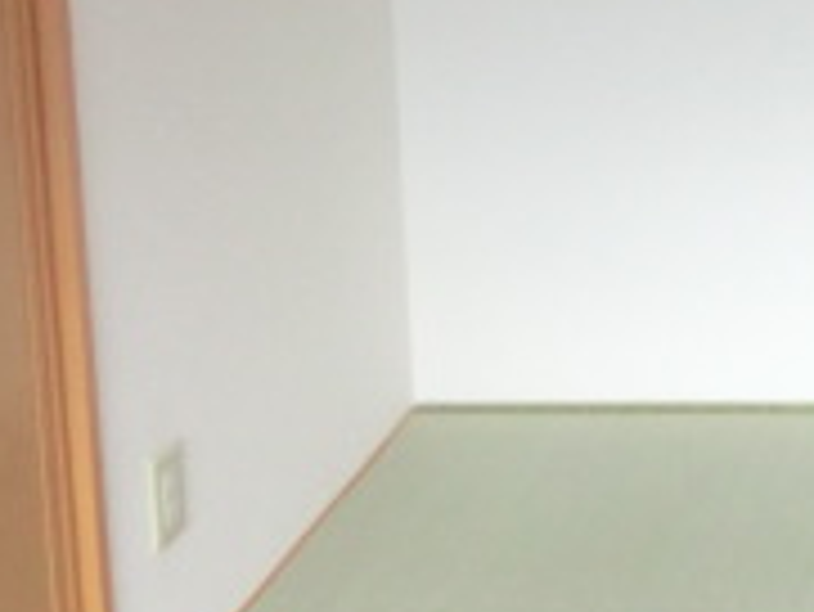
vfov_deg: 16.3
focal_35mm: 85
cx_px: 1309
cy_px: -220
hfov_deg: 19.3
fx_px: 2000
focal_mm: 4.3
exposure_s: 1/60
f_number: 3.2
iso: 320
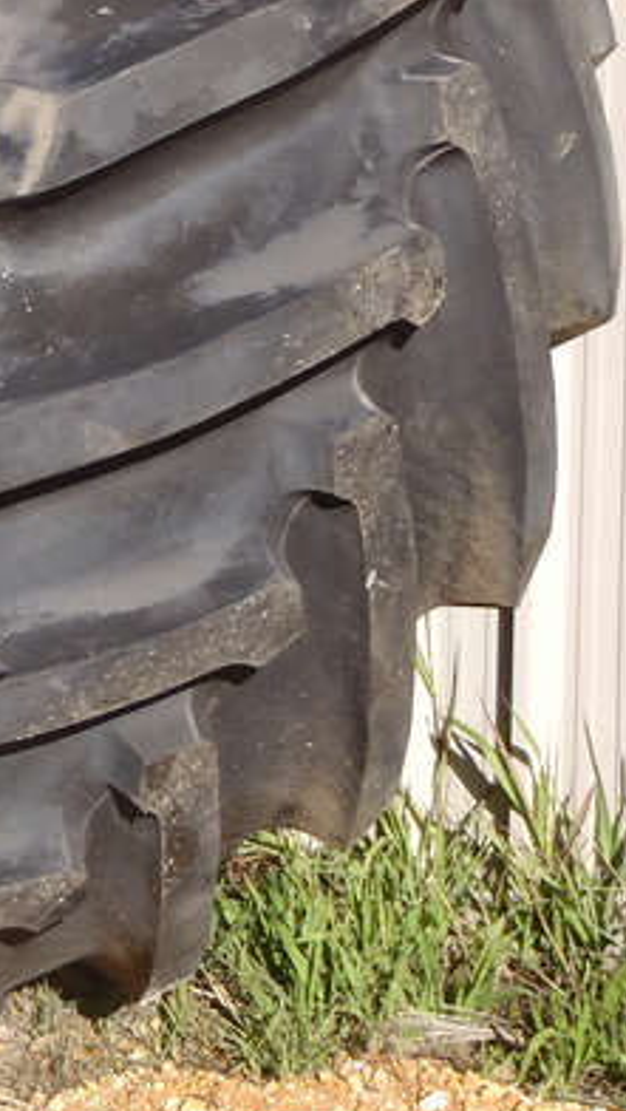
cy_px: 278
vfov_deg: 26.2
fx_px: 2357
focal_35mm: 80
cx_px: -142
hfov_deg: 14.6
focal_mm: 6.53
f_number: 5
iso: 80
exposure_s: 1/200
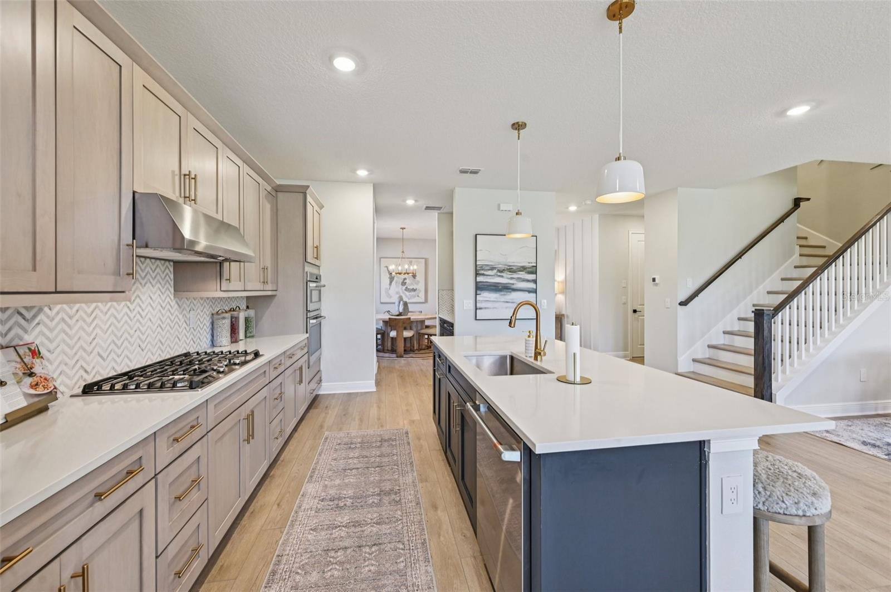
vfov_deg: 81.1
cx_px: 446
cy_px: 296
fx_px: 346
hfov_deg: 104.3
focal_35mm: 14
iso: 400
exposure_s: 1/25
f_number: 8
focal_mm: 14
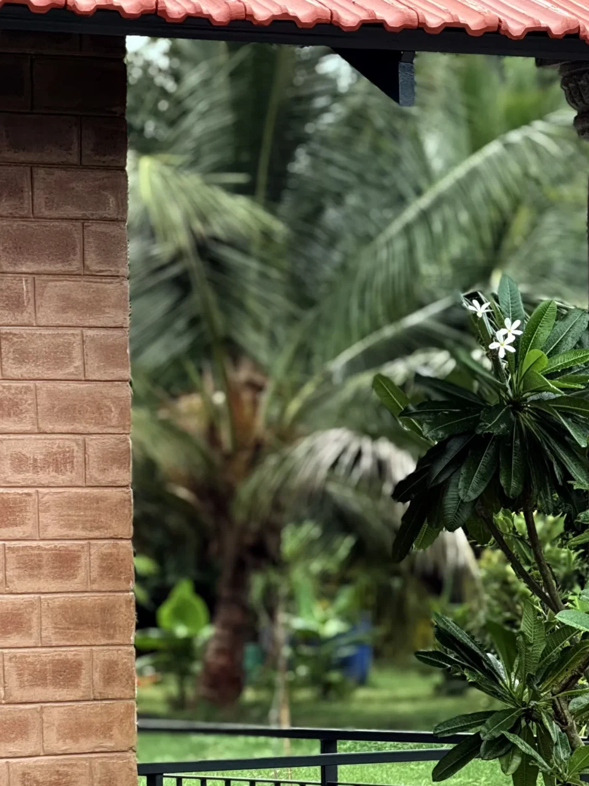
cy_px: 526
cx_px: 498
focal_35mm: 206
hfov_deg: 7.2
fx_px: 4674
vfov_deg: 9.6
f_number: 2.8
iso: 50
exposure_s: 1/252
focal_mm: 16.89
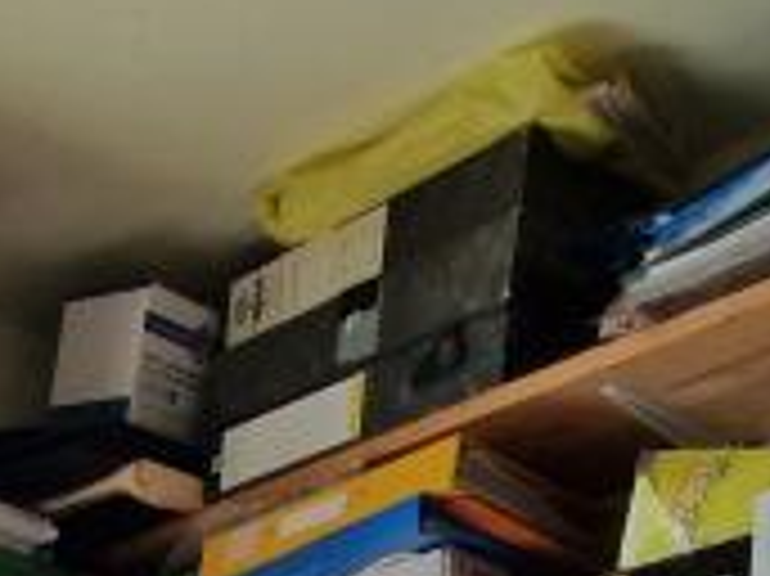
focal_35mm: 78
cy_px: 1701
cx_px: -230
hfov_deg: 22.4
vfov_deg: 11.5
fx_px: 1734
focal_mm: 2.2
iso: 80
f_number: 2.2
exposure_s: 1/50
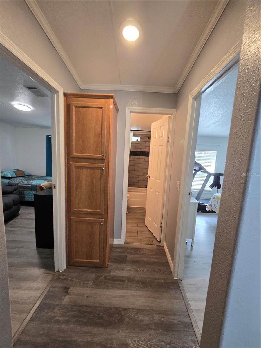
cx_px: 130
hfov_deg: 89.9
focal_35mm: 13
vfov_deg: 106.2
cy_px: 174
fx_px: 131
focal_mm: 2.2
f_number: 2.2
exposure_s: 1/60
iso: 160
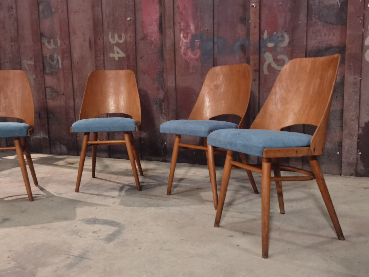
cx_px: 184
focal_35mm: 34
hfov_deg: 54.0
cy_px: 138
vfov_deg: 41.8
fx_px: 362
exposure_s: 1/33.3
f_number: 1.9
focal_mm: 6.71
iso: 400
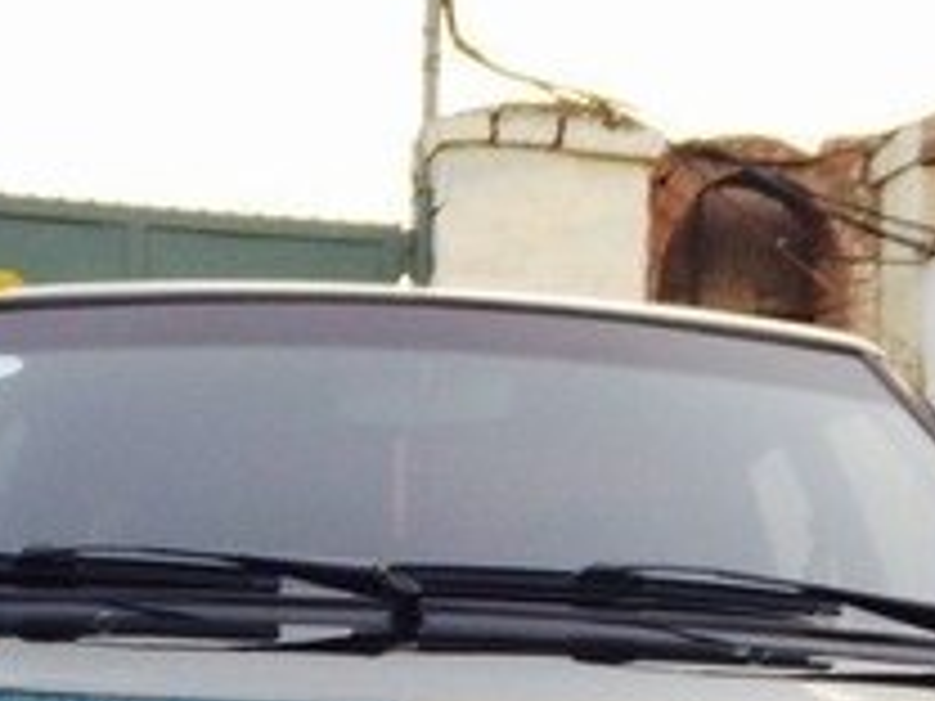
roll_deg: -0.1
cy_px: 1094
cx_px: 355
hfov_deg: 21.3
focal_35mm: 92
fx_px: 2485
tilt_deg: -8.5
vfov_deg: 14.8
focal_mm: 4.15
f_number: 2.2
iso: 40
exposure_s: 1/50
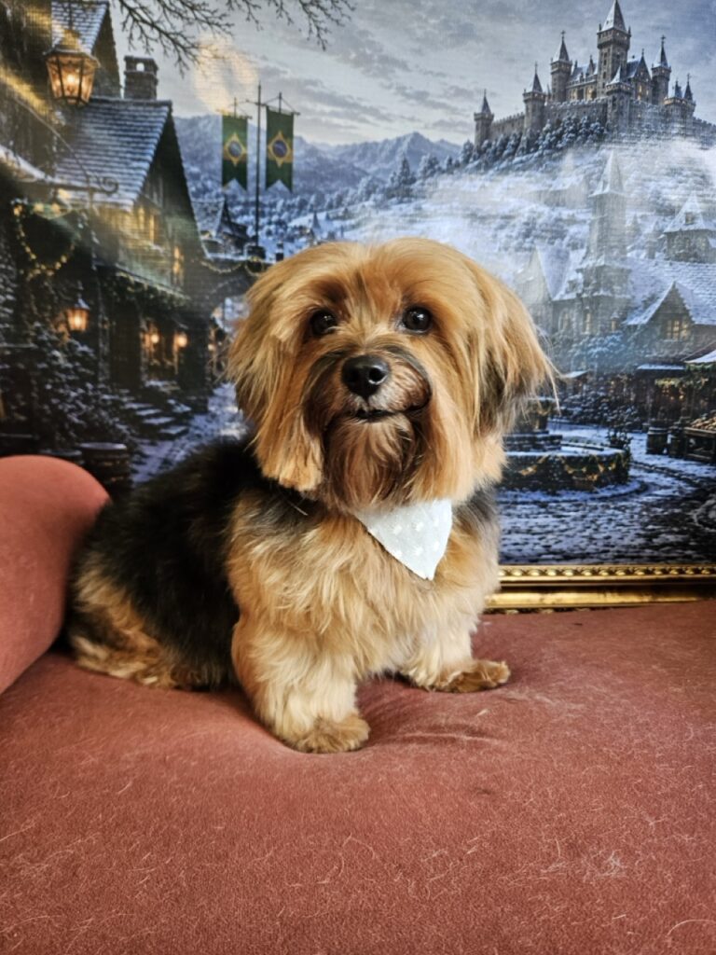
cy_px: 478
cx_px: 358
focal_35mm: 23
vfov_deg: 73.9
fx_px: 634
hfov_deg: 58.9
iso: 200
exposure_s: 1/120
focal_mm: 5.4
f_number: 1.8
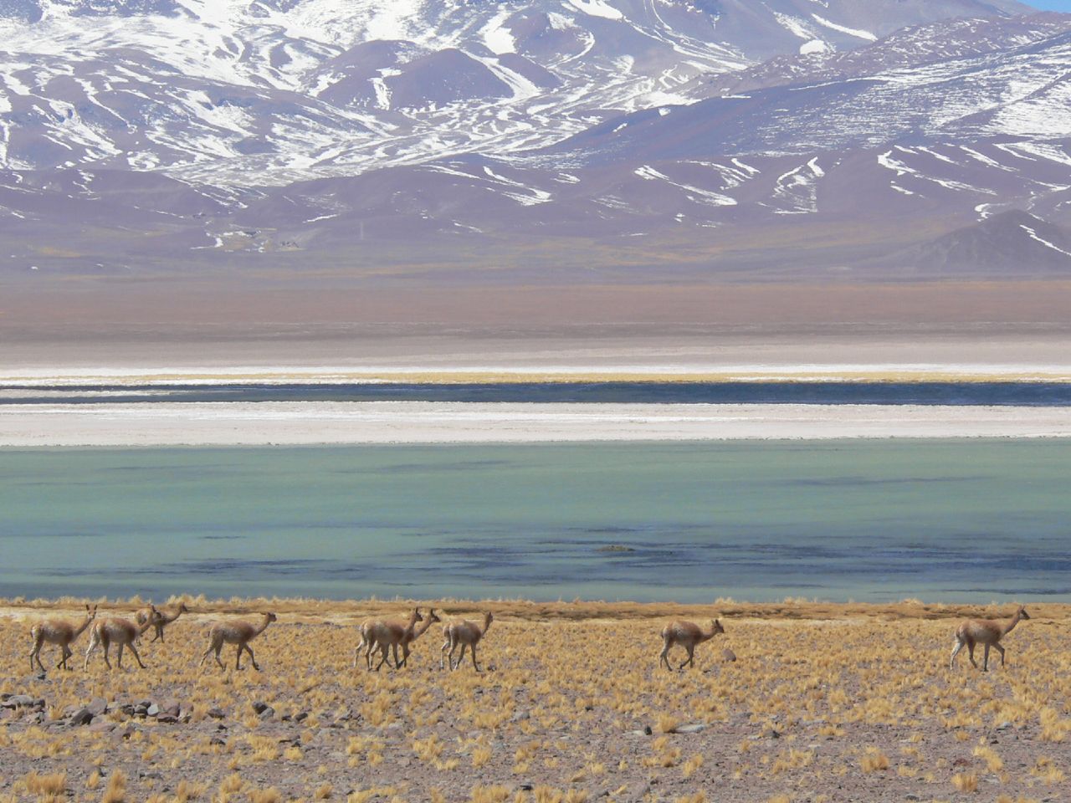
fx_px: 6714
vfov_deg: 6.8
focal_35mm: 217
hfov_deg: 9.1
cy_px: 402
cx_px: 536
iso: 100
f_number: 6.5
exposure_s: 1/800
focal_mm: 36.1
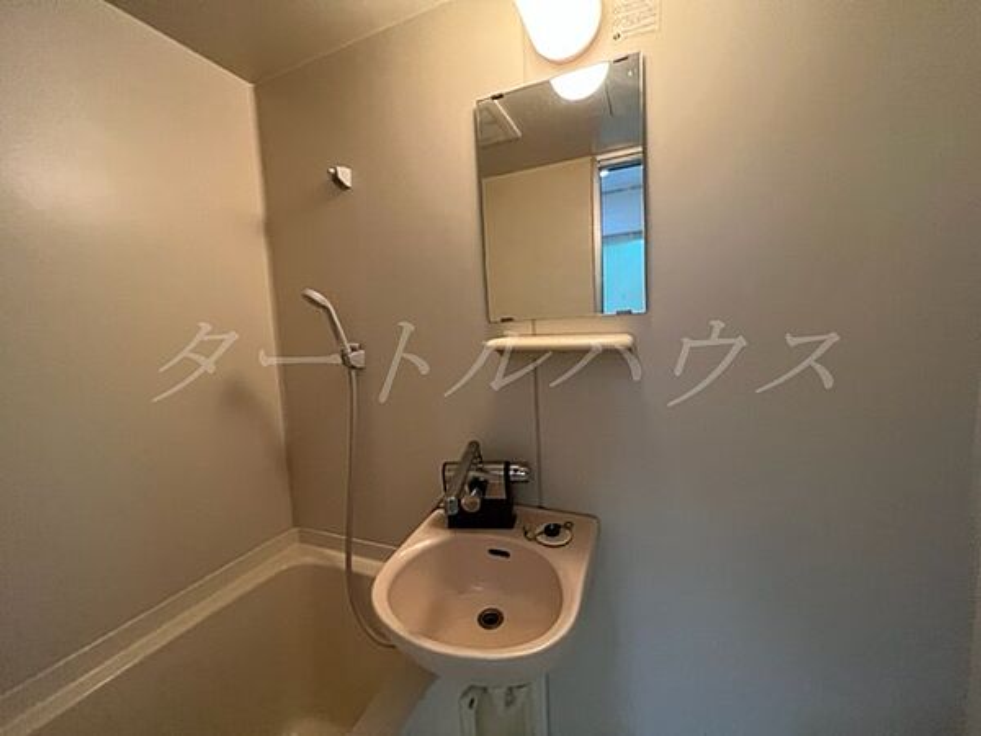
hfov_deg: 106.2
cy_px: 368
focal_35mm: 13
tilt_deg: -4.6
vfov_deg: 89.9
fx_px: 368
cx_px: 490
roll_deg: +4.0
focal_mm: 1.57
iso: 500
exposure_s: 1/60
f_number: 1.8
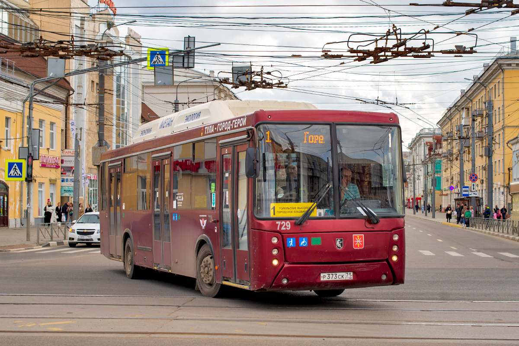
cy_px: 173
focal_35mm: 50
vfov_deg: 27.0
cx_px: 260
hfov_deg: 39.6
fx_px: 721
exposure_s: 1/500
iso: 160
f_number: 5.6
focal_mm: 50
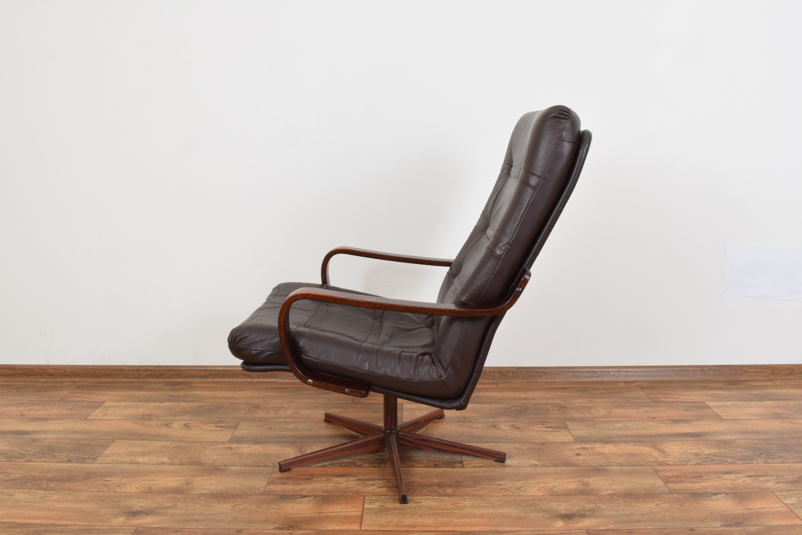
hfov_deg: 57.2
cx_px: 401
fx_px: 735
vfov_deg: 40.0
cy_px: 268
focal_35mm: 33
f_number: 25
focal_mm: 22
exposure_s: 5
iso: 100
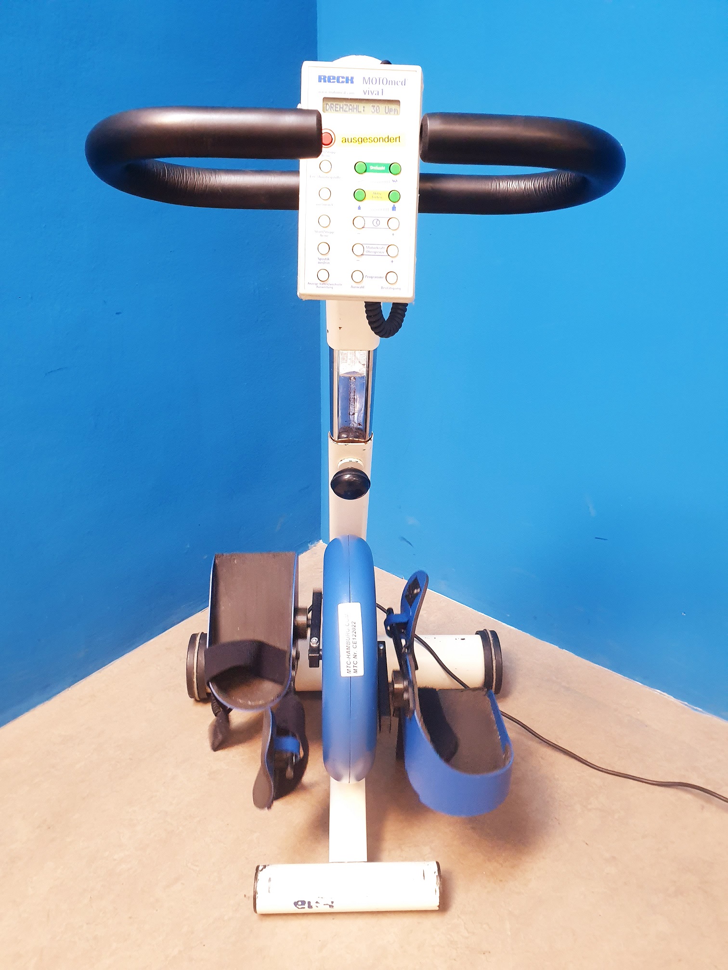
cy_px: 485
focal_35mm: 26
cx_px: 364
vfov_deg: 67.3
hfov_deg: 53.1
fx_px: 729
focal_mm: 4.3
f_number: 2.4
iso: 320
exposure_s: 1/33
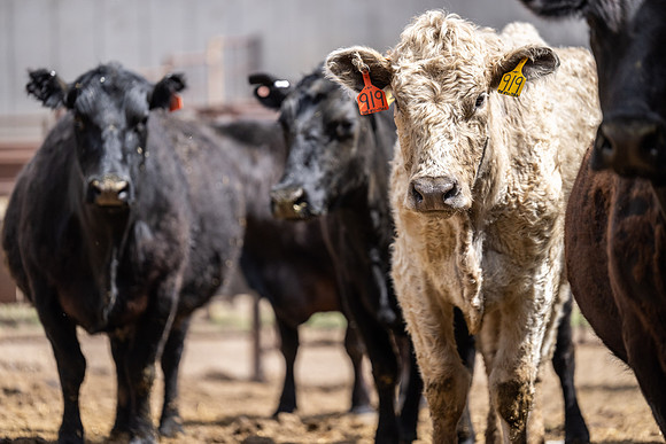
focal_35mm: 165
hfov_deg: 12.4
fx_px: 3053
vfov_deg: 8.3
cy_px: 222
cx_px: 333
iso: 500
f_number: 2.8
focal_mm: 165
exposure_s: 1/5000
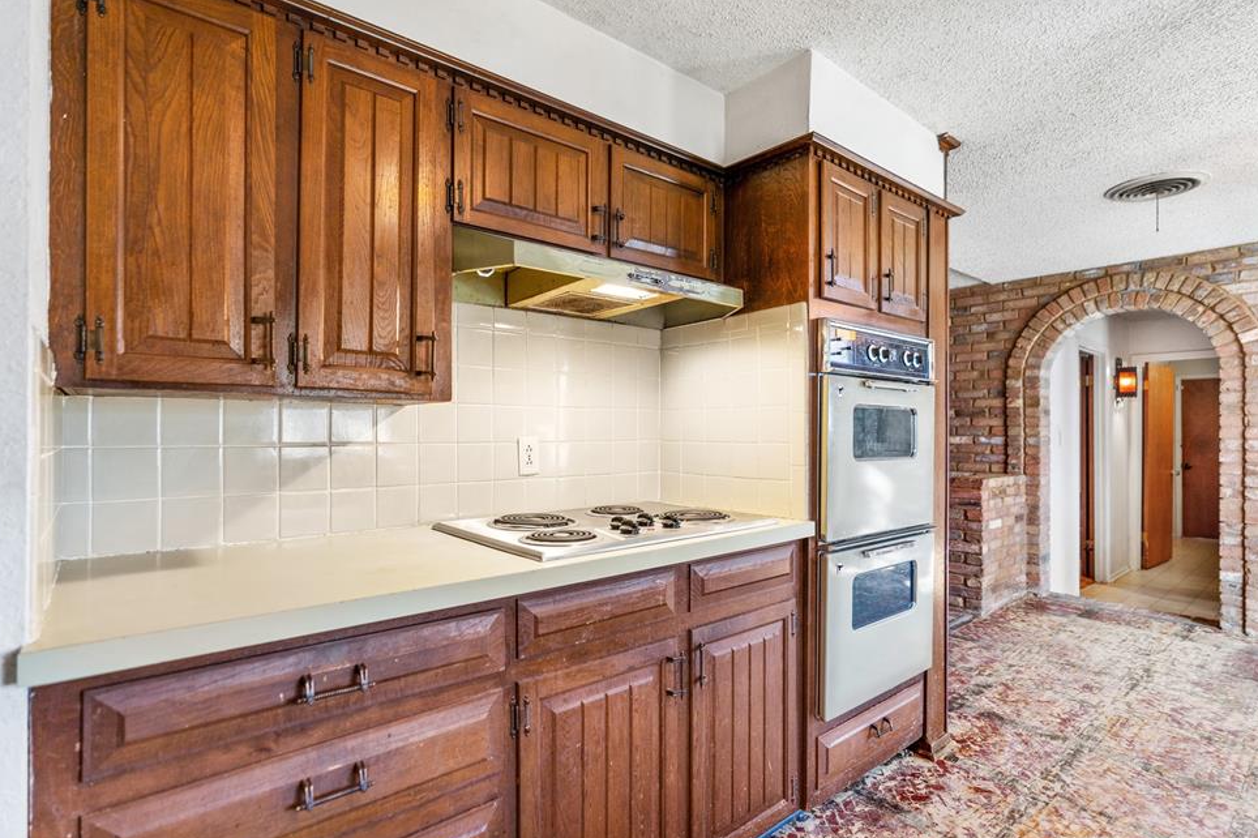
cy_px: 420
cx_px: 626
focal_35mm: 17
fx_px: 594
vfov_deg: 70.4
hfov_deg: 93.3
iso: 200
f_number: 2.8
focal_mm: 16
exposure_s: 1/20
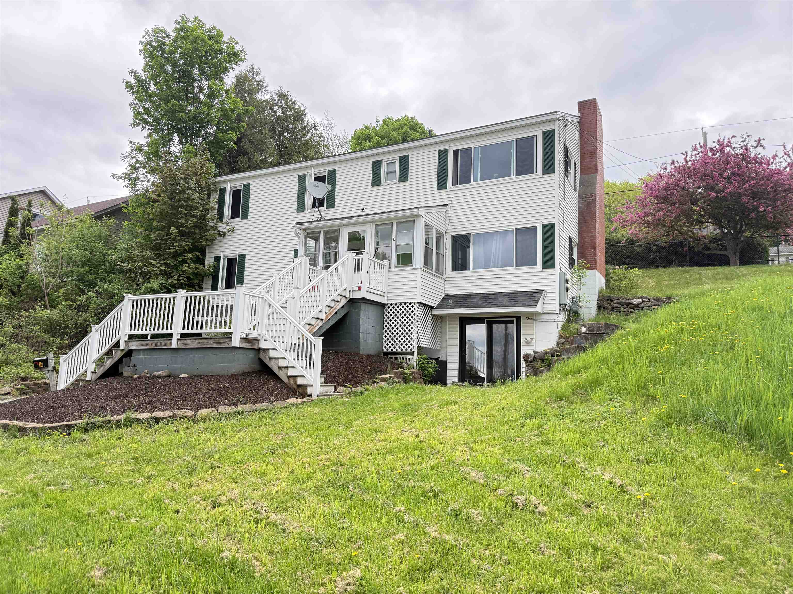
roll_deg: -1.6
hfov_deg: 71.6
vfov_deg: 56.8
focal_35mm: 24
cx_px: 396
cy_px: 297
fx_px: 550
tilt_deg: +8.7
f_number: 1.78
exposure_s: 1/255
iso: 100
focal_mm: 6.76
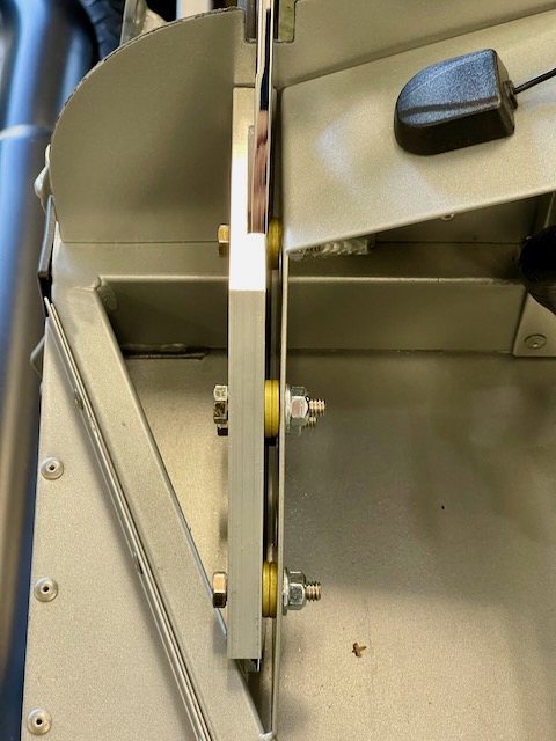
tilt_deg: -53.3
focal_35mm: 64
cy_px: 370
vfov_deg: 30.3
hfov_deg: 22.9
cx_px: 278
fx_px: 1371
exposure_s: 1/60
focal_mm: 7.5
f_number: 2.2
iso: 200
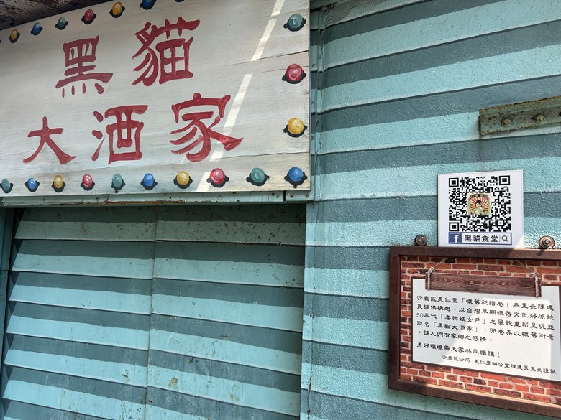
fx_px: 421
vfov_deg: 53.1
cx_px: 280
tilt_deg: +4.9
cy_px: 210
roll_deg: -1.6
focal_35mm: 26
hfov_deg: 67.3
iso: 50
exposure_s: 1/1135
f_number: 1.5
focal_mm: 5.7
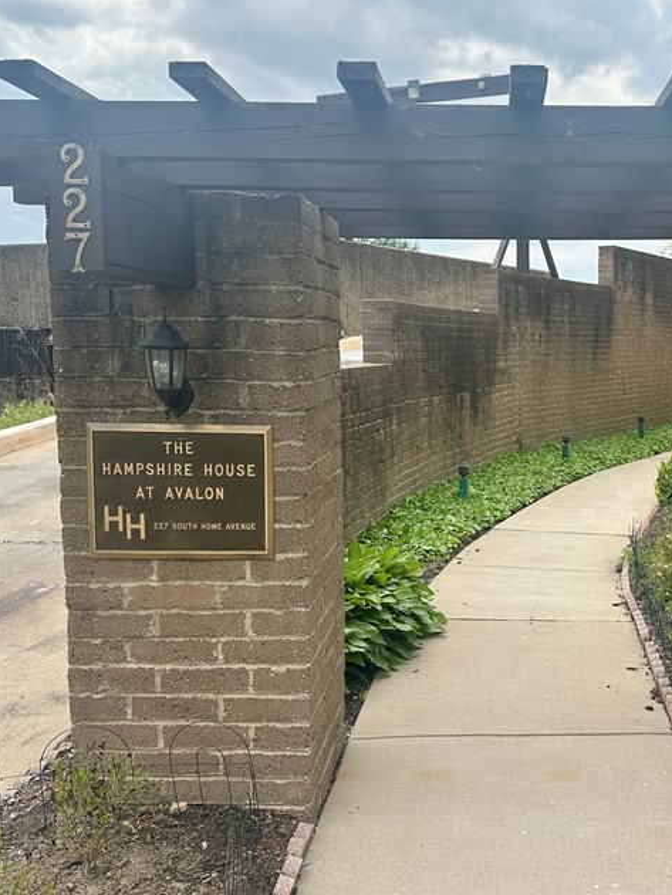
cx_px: 519
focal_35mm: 39
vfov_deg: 47.8
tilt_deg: -7.4
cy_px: 452
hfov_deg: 35.9
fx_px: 1009
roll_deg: -0.6
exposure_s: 1/1495
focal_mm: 6.86
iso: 80
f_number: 1.78
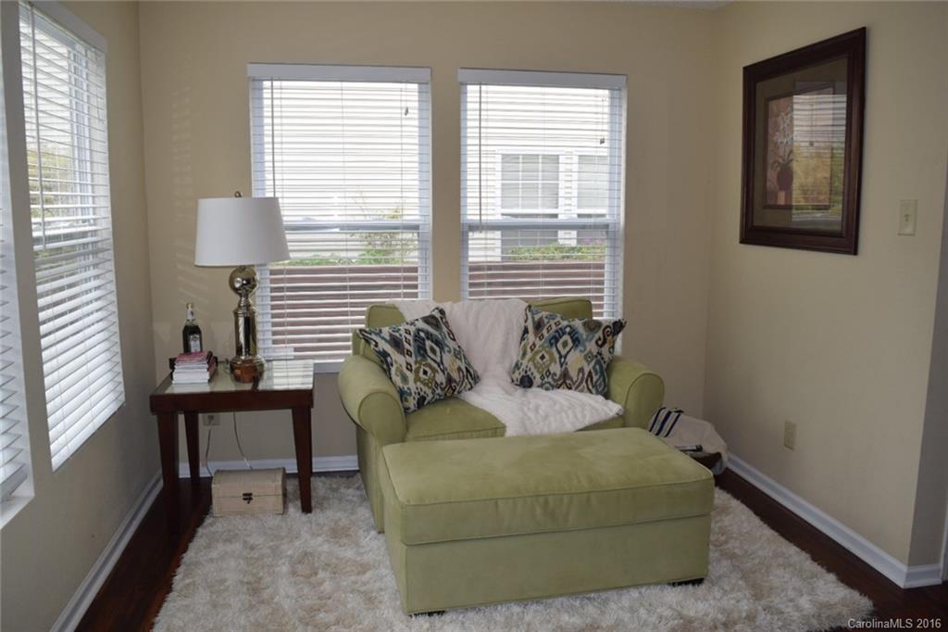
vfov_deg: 47.9
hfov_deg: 67.4
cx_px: 474
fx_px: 711
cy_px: 316
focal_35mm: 27
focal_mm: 18
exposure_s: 1/125
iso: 110
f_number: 5.6
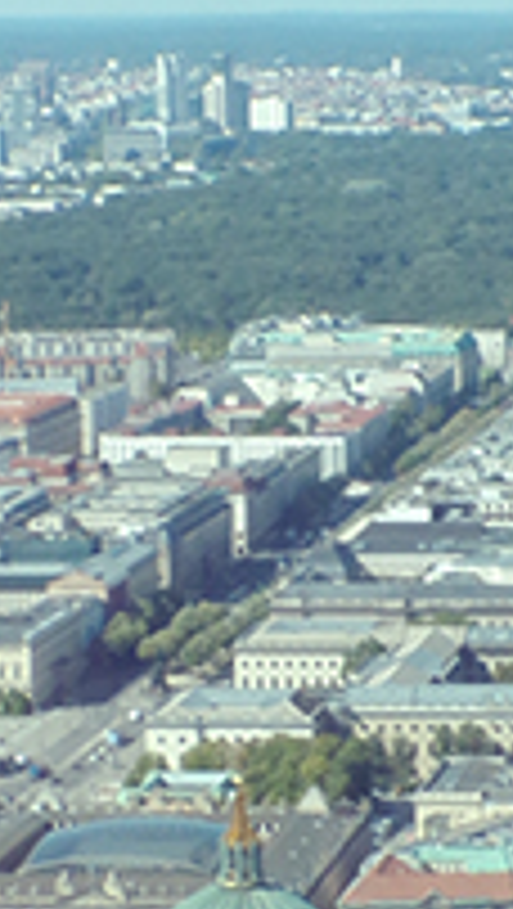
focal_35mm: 157
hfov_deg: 7.7
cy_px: 232
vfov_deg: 13.6
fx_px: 3787
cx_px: 574
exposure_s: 1/160
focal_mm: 6.6
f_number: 4.9
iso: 100
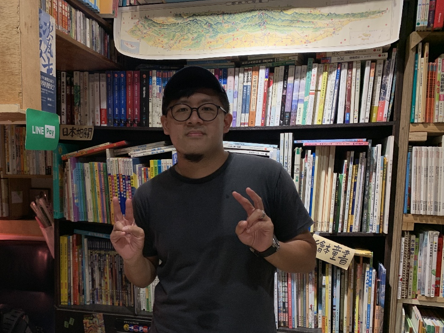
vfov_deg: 41.5
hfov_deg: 53.6
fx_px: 436
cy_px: 208
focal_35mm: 34
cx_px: 179
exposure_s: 1/60
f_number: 1.8
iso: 50
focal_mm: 4.25
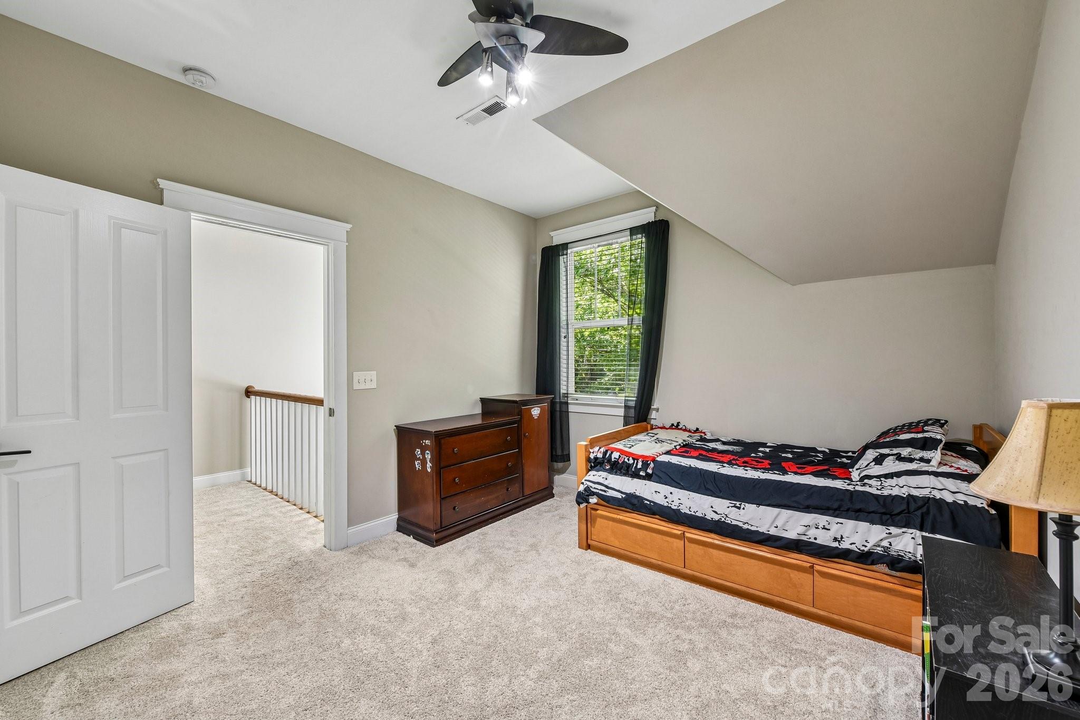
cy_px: 360
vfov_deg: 81.2
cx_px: 540
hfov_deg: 104.3
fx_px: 420
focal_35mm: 14
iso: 200
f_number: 11
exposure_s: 1/3.33
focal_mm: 14
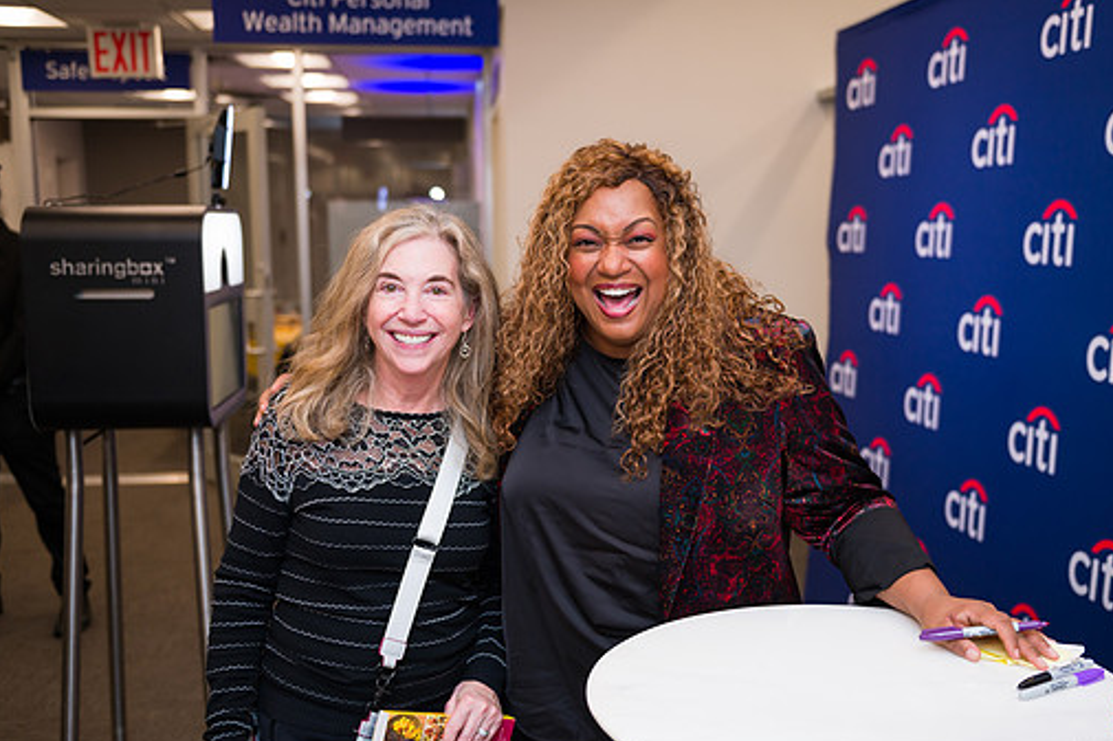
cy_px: 387
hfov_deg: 49.4
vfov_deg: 34.2
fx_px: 1205
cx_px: 633
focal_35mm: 39
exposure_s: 1/200
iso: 400
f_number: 3.2
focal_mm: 34
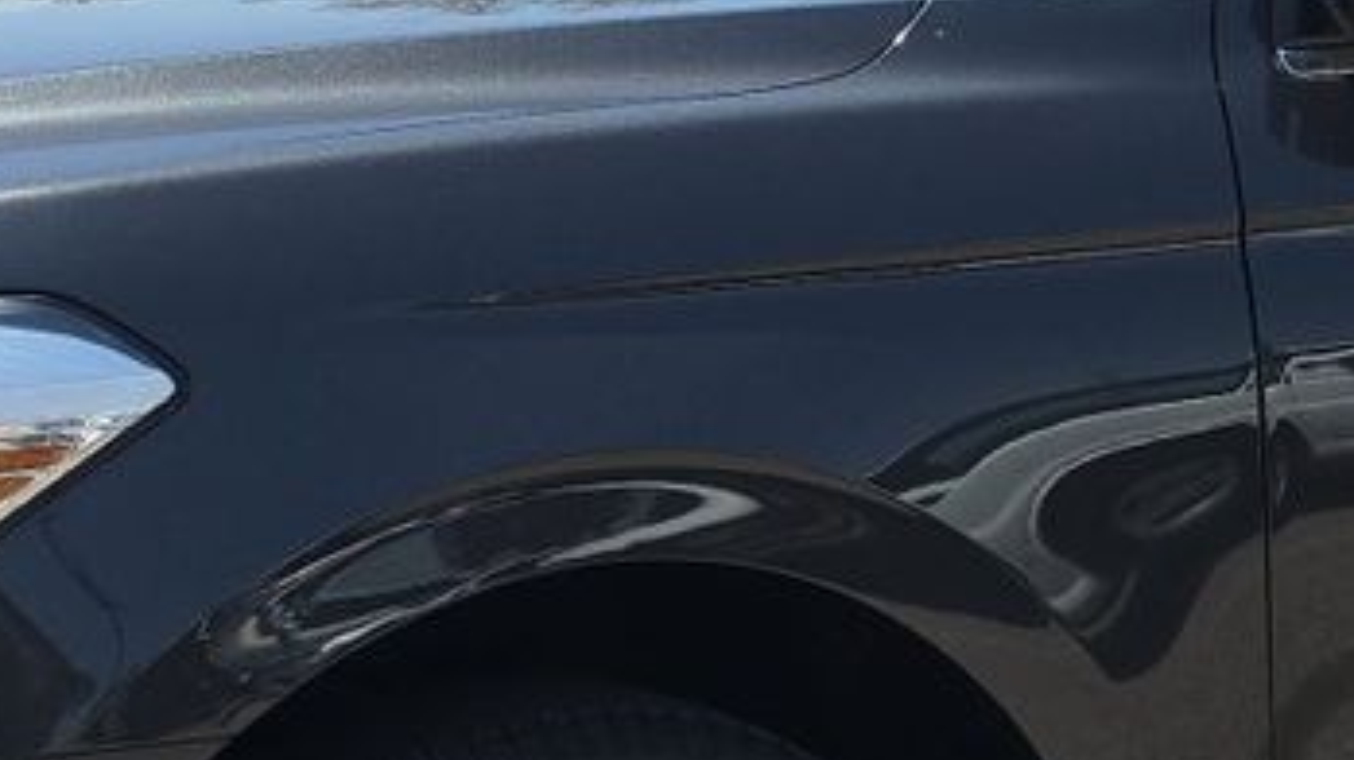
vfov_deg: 10.5
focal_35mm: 115
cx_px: 1090
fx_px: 4127
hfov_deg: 18.5
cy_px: 322
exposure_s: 1/5015
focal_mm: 6.5
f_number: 1.4
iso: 64
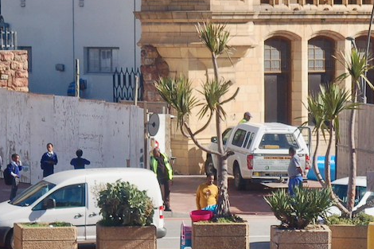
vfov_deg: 4.8
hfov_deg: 7.1
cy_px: 327
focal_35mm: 286
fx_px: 2970
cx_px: 466
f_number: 5.6
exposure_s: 1/500
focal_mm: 70
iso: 200
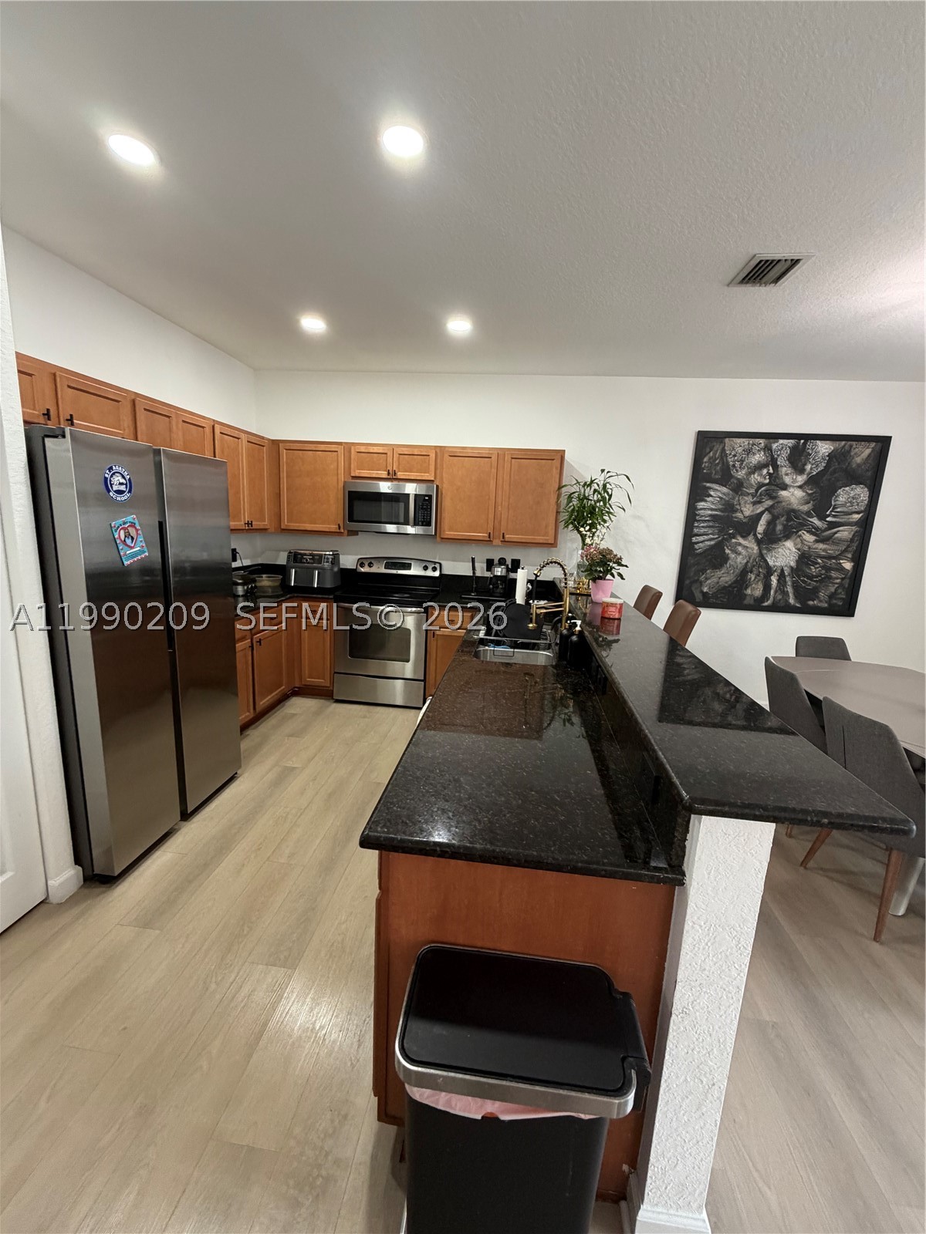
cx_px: 463
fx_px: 499
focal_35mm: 14
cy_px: 617
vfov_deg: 102.1
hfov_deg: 85.7
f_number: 2.2
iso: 250
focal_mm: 2.22
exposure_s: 1/60
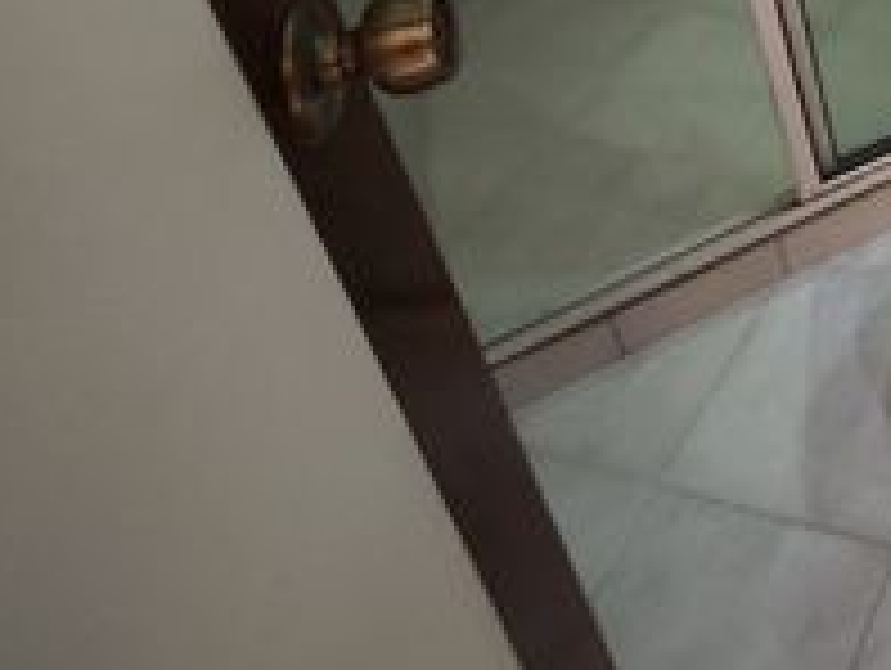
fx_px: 1211
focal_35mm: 47
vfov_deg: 23.9
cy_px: -355
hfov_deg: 30.8
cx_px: 1184
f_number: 2.2
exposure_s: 1/17.1
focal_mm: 2.16
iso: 1051
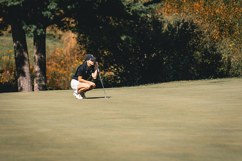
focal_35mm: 227
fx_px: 1525
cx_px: 96
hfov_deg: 9.1
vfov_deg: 6.1
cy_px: 78
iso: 200
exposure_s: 1/5000
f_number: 2.8
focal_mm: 150
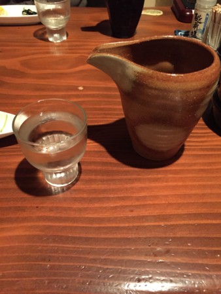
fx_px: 247
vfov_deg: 61.6
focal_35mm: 29
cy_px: 147
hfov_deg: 48.3
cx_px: 110
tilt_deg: -45.6
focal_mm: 4.15
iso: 640
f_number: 2.2
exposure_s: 1/15
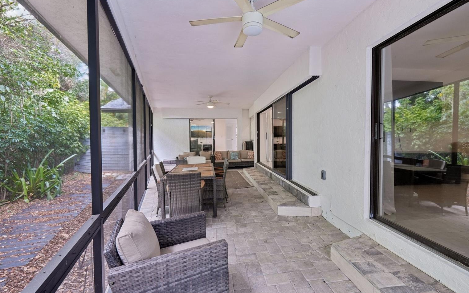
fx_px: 192
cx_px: 243
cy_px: 145
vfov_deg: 74.8
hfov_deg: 101.4
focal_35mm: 15
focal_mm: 14
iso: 400
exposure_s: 1/8
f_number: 8
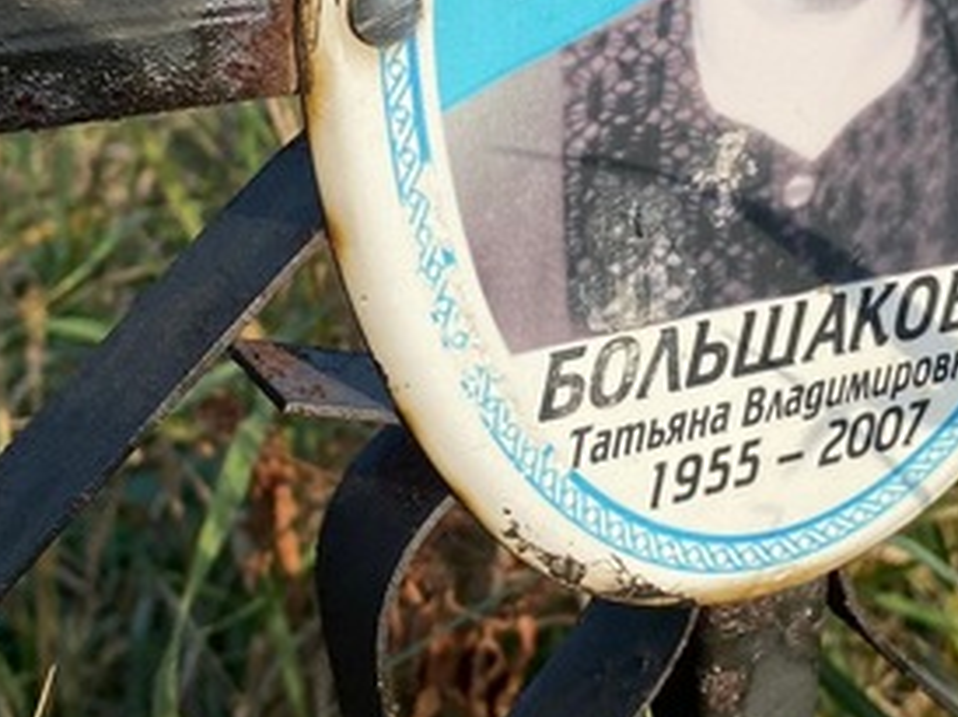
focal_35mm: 76
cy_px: 192
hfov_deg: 25.4
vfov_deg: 19.2
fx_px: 2101
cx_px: 706
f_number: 1.8
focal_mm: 4.25
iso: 32
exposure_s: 1/1754
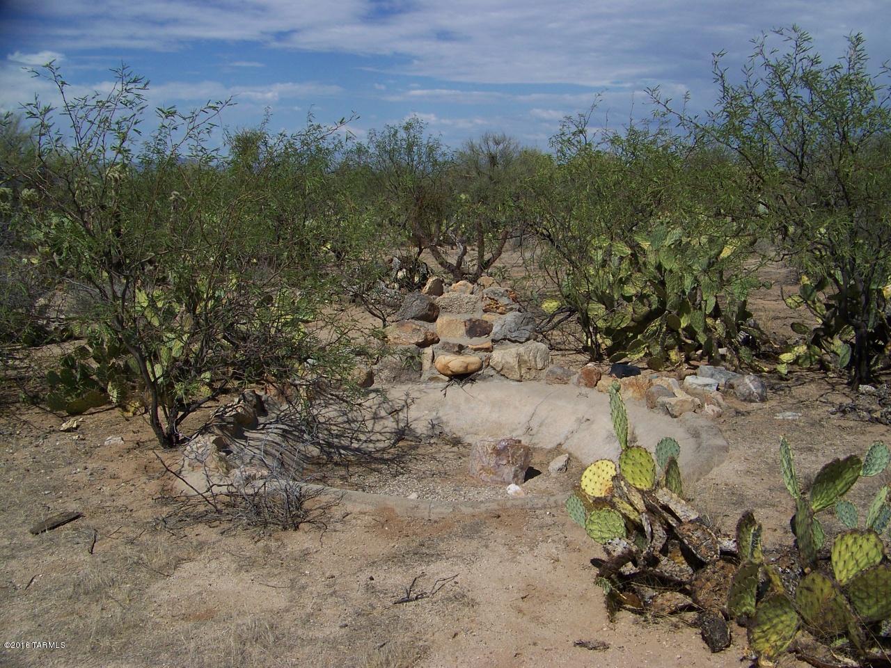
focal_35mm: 36
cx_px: 446
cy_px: 334
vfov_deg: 39.7
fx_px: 927
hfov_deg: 51.4
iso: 64
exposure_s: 1/1250
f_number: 4
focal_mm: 5.85
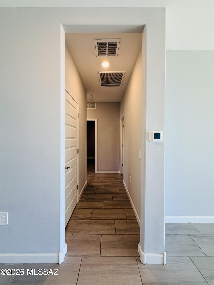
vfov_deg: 102.1
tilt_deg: -1.9
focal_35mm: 14
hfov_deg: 85.6
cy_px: 142
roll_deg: -0.1
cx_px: 107
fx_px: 115
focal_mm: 2.22
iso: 160
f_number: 2.2
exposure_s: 1/120
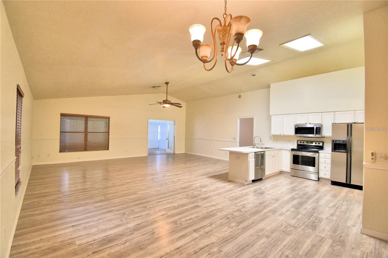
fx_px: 162
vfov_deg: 77.3
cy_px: 129
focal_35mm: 15
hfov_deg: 100.4
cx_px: 194
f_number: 4.5
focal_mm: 10
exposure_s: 1/30
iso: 560
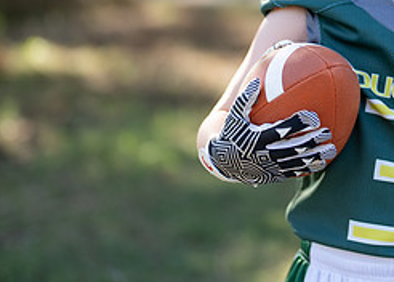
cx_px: 407
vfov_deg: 10.7
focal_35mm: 134
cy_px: 33
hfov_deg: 14.7
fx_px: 1500
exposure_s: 1/1250
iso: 100
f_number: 1.2
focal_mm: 50
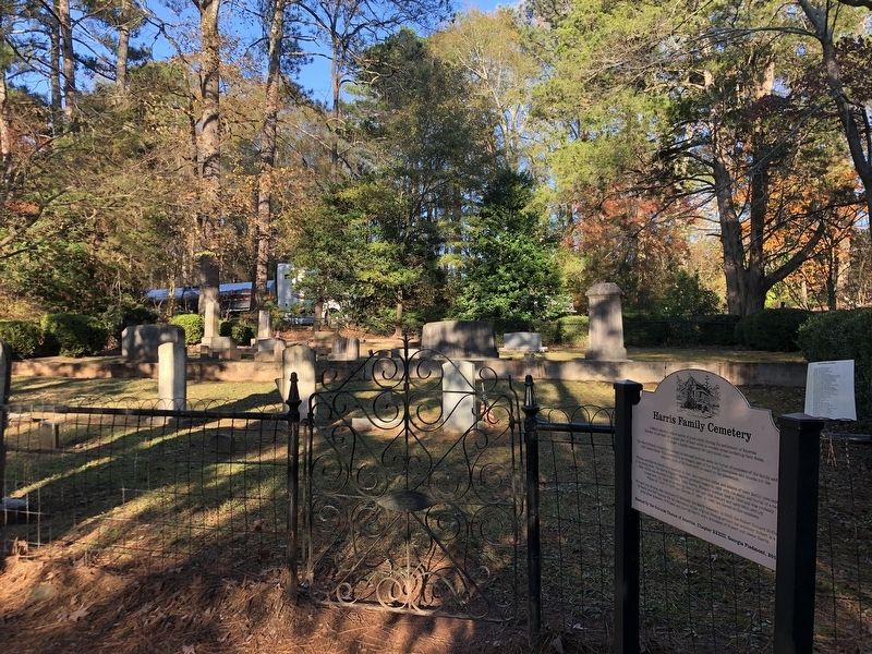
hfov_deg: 63.4
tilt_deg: +2.5
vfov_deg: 49.7
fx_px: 705
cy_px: 327
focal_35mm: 28
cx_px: 436
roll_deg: +1.6
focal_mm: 4
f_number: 1.8
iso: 20
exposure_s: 1/173
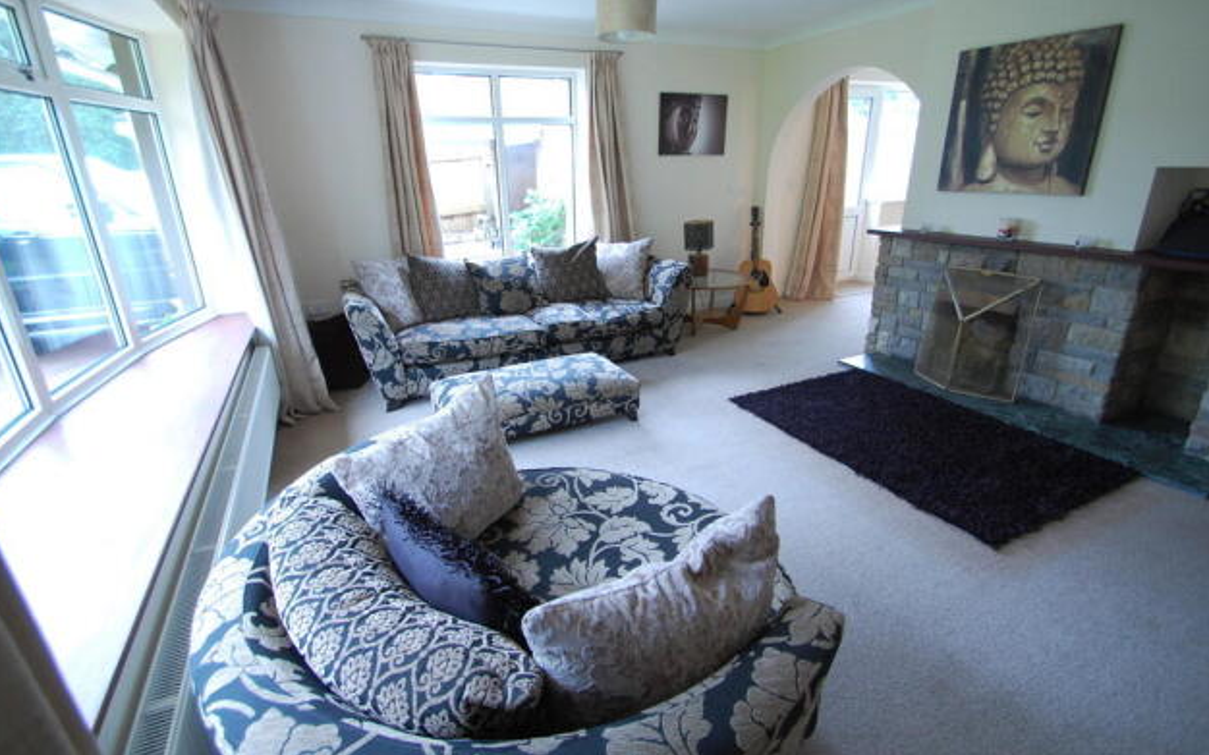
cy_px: 357
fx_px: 527
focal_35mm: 16
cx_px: 610
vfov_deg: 71.2
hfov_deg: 97.8
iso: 800
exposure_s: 1/13
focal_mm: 10
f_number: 3.5
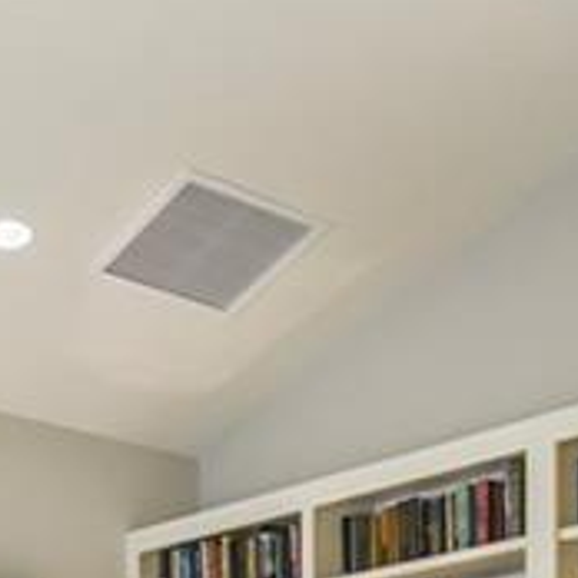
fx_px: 1511
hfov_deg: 21.5
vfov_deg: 18.8
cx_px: 435
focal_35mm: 80
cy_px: 889
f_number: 11
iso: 400
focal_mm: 16
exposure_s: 1/13
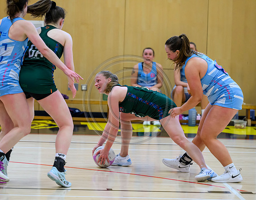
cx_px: 108
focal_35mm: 175
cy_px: 112
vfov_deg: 8.7
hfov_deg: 11.2
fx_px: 1310
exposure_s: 1/1250
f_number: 3.2
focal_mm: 140
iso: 4000
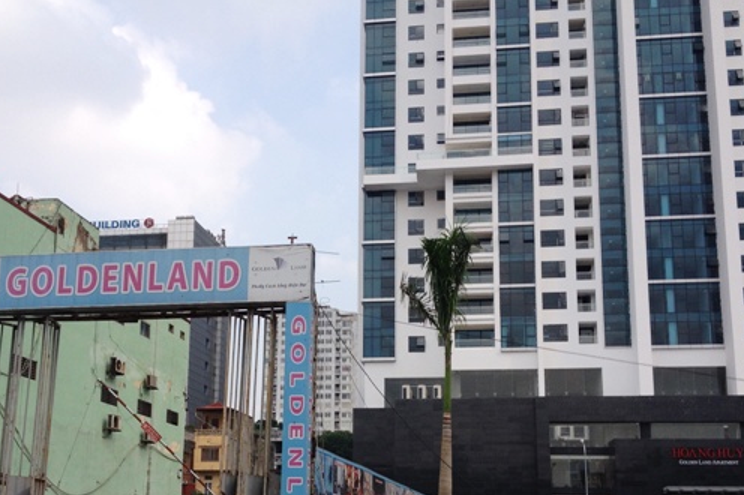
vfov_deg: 28.3
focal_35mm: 47
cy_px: 357
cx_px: 342
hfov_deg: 41.9
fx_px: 971
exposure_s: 1/1004
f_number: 2.4
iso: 50
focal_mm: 4.28
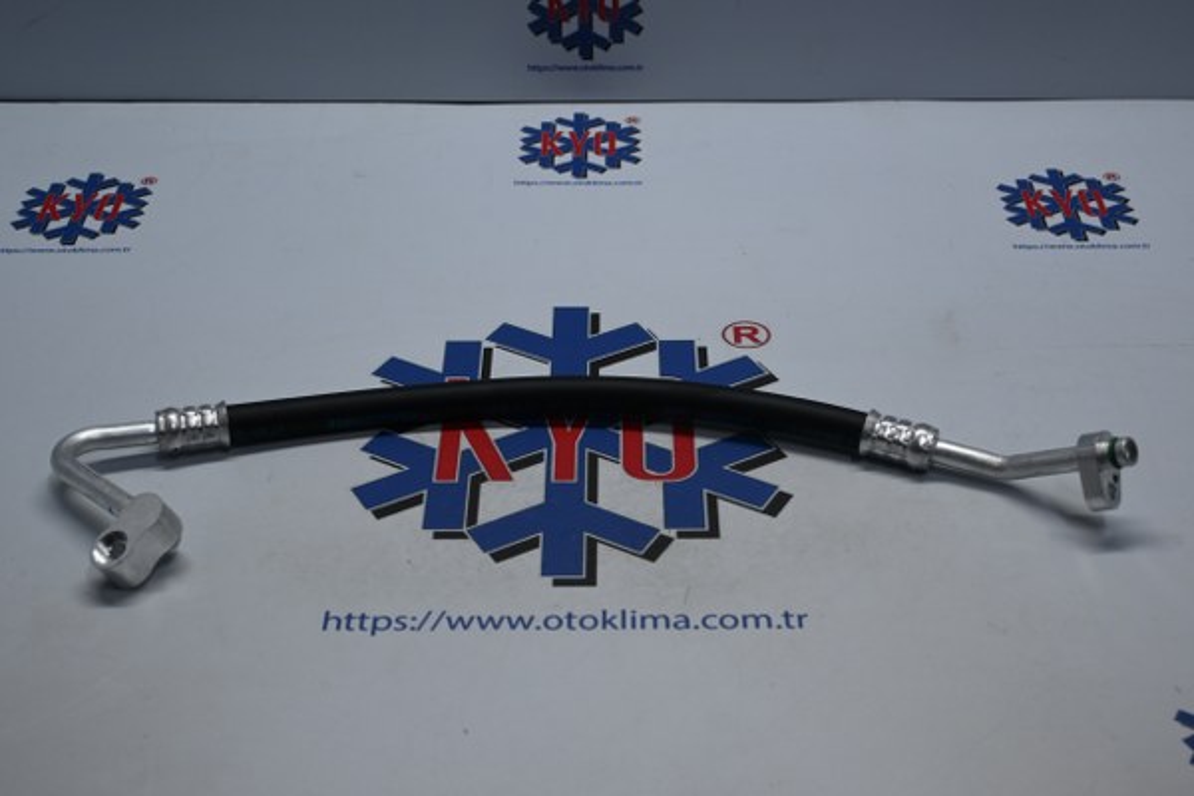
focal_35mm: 54
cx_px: 597
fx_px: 1791
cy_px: 398
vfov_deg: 25.1
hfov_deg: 36.9
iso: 280
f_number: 5.3
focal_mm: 36
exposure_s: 1/60
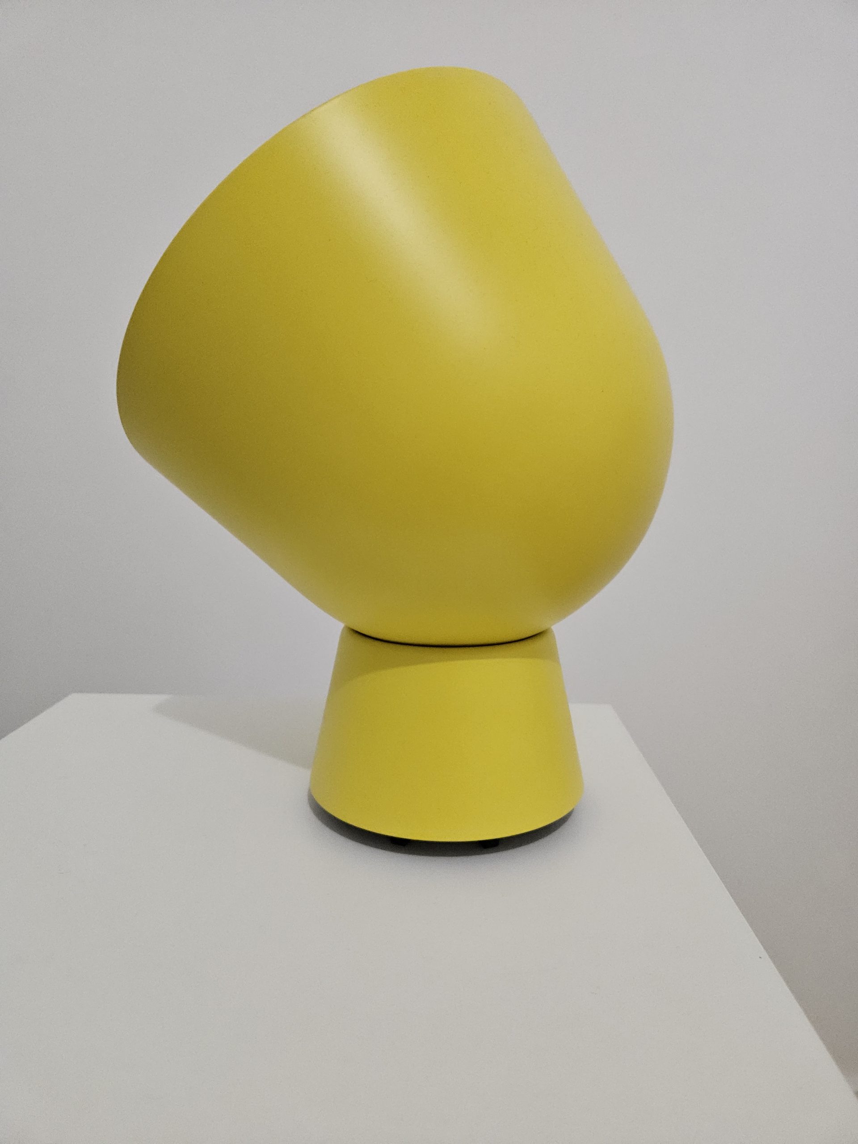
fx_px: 760
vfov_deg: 73.9
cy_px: 572
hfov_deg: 58.9
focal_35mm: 23
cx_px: 429
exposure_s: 1/100
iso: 640
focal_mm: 5.4
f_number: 1.8
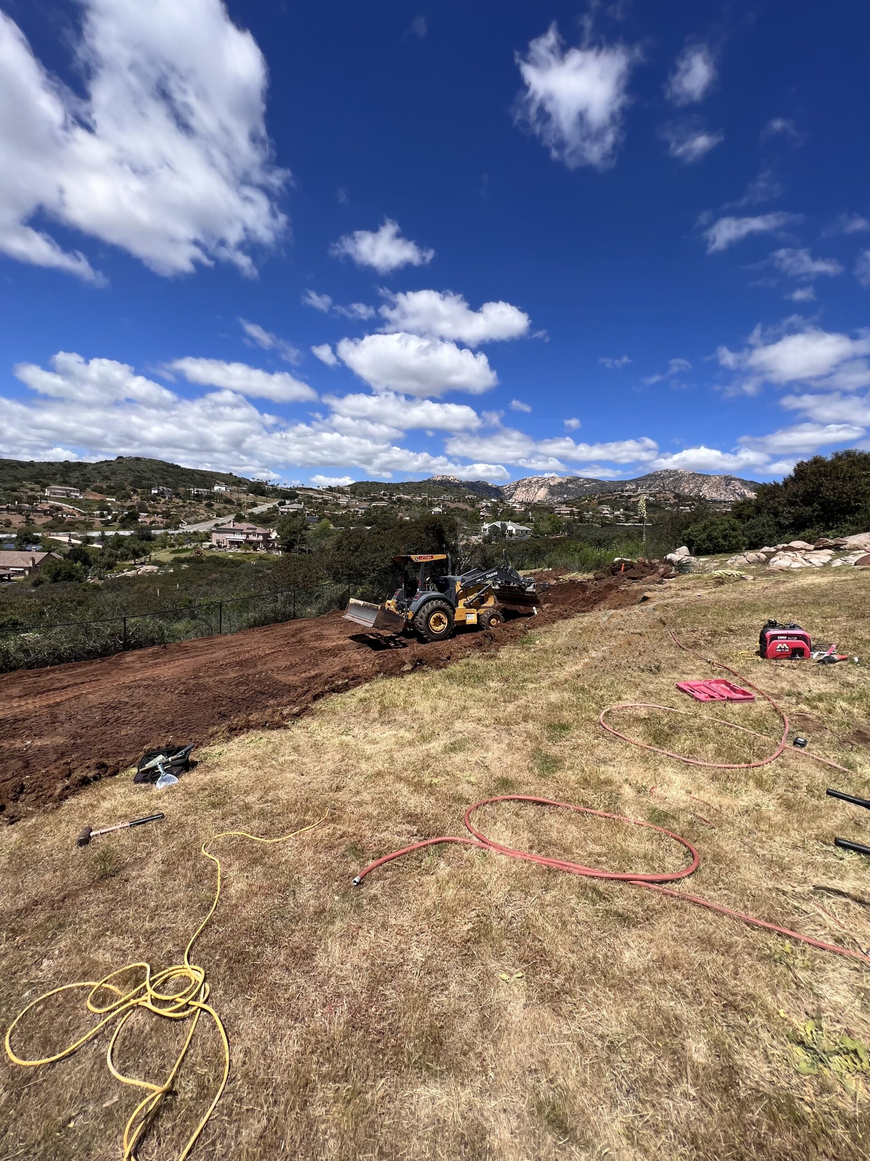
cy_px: 580
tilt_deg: -4.3
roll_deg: -4.7
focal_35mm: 13
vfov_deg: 106.2
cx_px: 435
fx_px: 436
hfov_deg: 89.9
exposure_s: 1/2137
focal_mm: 1.57
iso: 32
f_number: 1.8
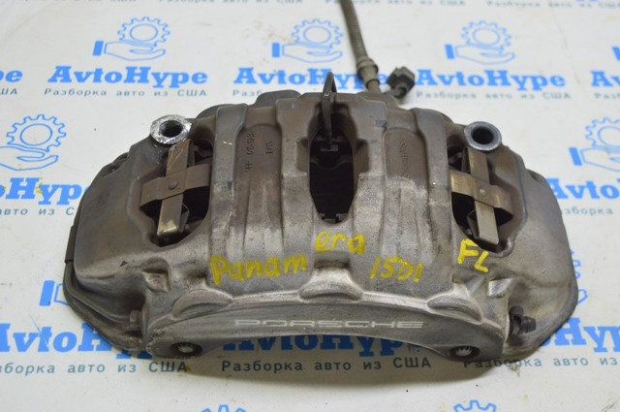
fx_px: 877
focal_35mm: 51
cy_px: 206
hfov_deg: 38.9
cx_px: 310
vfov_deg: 26.4
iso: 400
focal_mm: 34
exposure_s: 1/20
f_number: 5.6
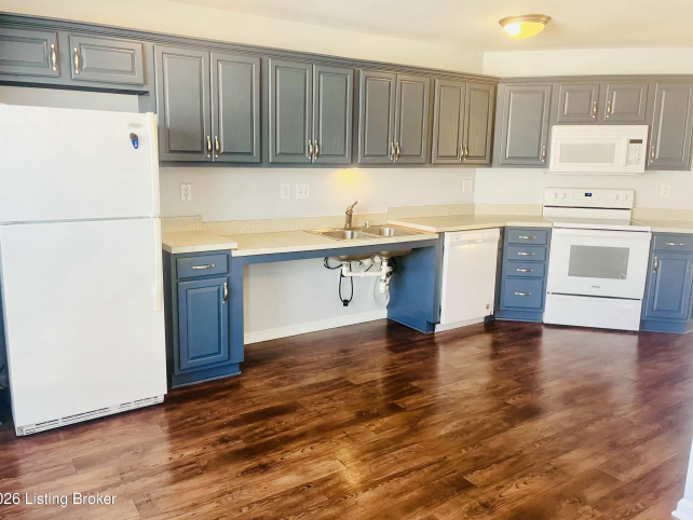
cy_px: 254
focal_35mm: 27
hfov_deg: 65.3
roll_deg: -0.5
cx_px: 334
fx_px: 541
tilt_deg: -9.2
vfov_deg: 51.4
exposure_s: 1/60
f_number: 1.6
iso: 100
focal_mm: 5.1
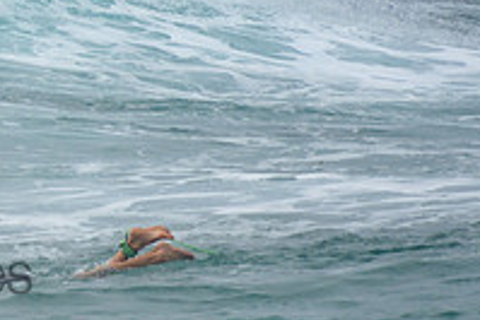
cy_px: -126
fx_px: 23283
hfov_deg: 1.2
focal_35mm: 1745
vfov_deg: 0.8
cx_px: -154
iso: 360
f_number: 5.6
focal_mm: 400
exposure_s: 1/2000
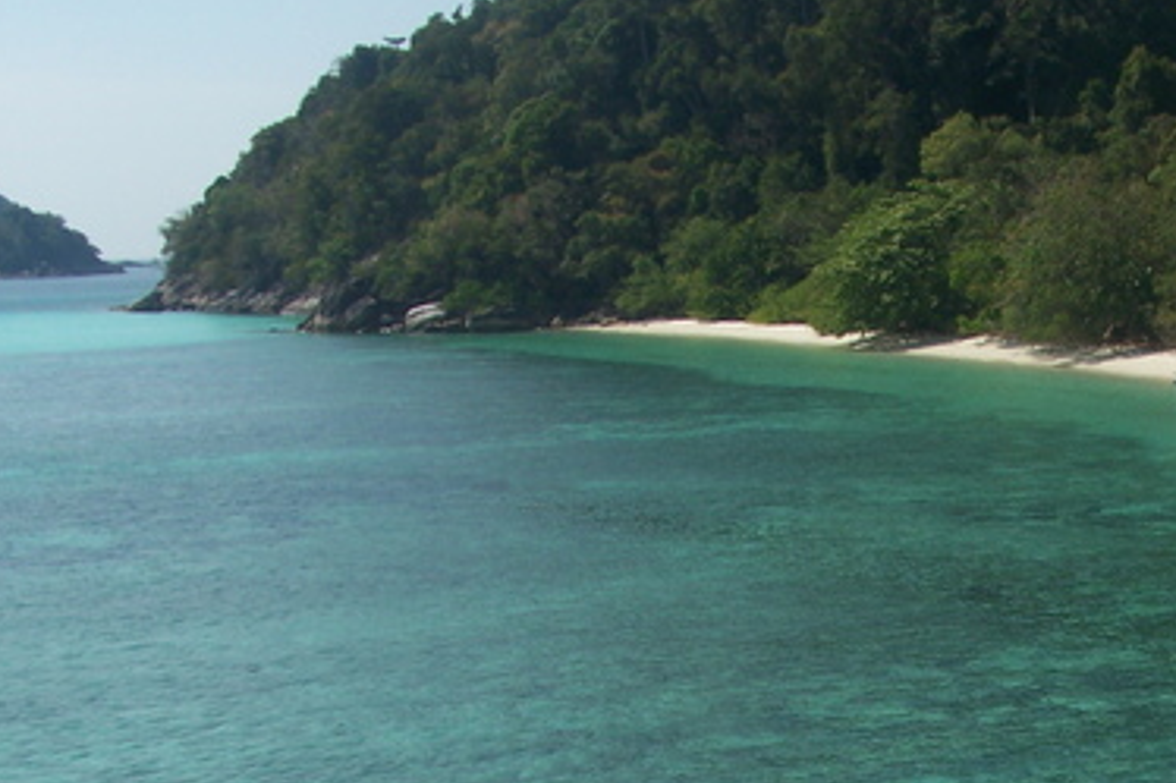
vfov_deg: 18.3
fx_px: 2383
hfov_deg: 27.1
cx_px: 965
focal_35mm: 73
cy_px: 752
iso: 80
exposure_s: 1/640
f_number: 5.6
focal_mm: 6.3
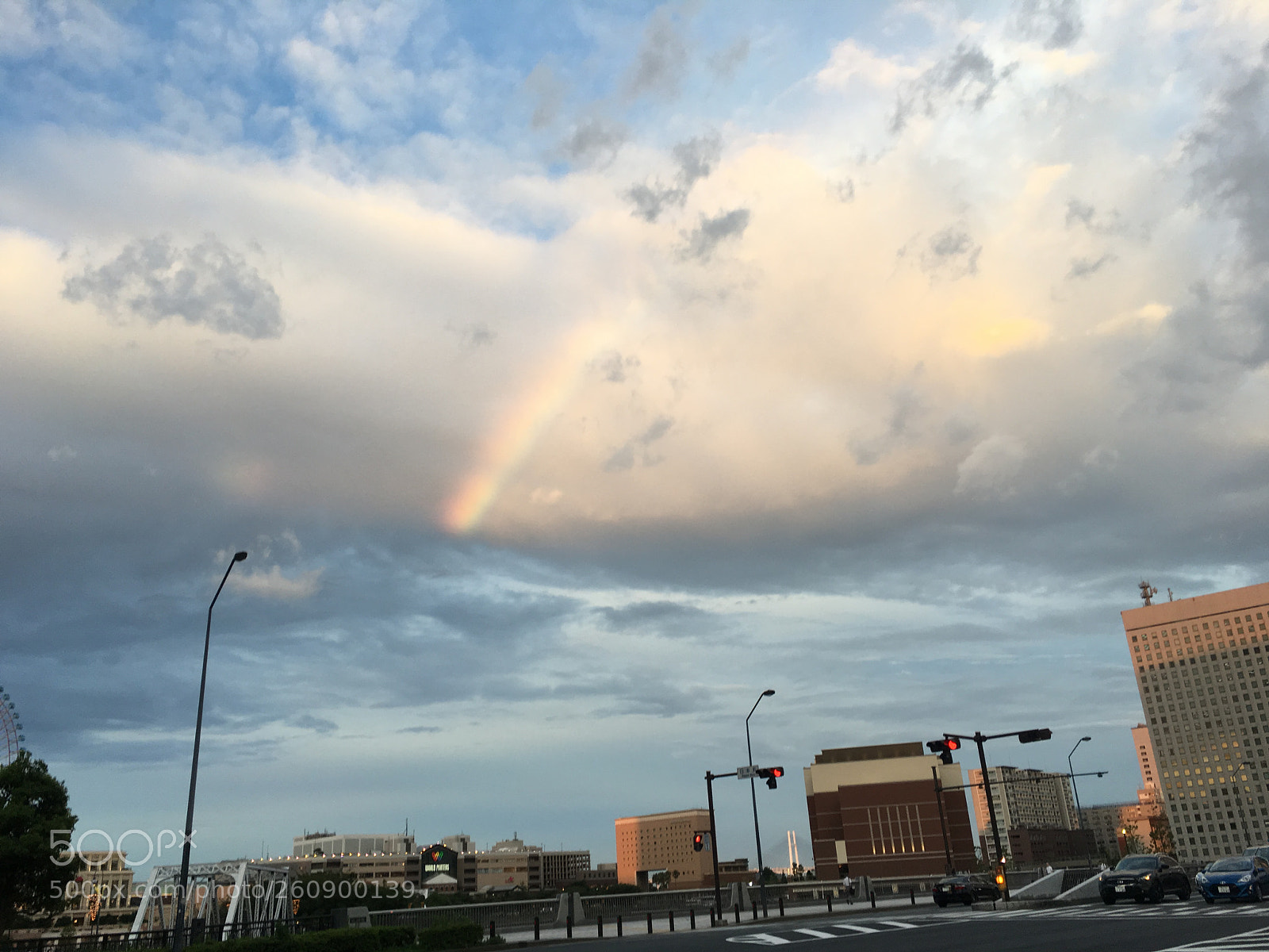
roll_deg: +2.0
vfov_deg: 48.2
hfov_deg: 61.7
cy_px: 476
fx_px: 1063
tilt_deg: +22.9
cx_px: 634
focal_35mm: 29
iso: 32
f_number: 2.2
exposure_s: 1/120
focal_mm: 4.15
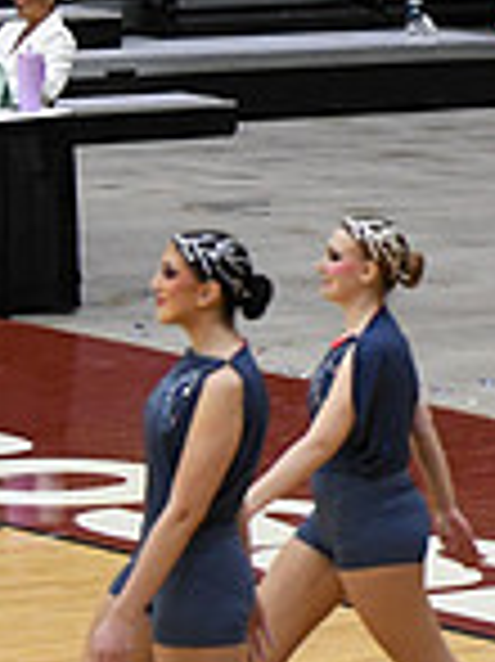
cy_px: 349
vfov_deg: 5.0
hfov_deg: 3.7
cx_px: 1287
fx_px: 7619
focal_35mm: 399
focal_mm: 70
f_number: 4.5
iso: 4000
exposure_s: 1/400
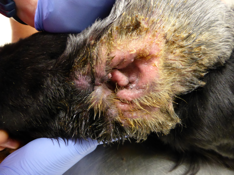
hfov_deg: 69.4
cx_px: 117
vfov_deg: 54.9
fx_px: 169
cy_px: 88
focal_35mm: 25
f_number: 3.3
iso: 800
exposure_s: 1/15
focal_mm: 4.3
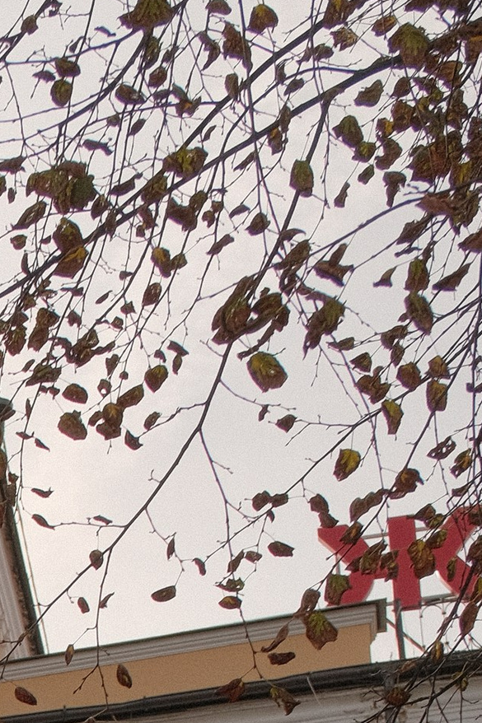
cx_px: -531
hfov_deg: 9.1
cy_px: 1350
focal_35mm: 140
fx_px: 2813
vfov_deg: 13.1
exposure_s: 1/2700
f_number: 4
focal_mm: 21
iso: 640
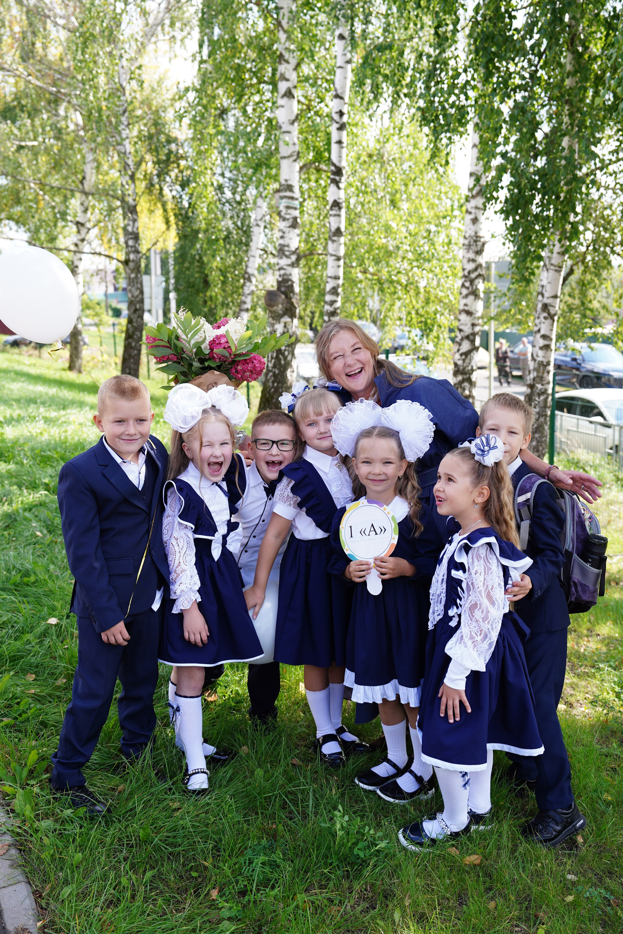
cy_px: 467
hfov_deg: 34.2
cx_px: 312
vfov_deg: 49.6
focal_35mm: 39
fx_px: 1012
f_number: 4
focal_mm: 39
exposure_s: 1/320
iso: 200
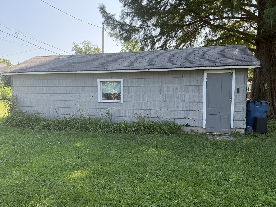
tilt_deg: -2.9
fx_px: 191
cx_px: 138
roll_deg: +0.3
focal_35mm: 24
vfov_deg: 56.8
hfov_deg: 71.6
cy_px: 104
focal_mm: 6.76
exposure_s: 1/967
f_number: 1.78
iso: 100
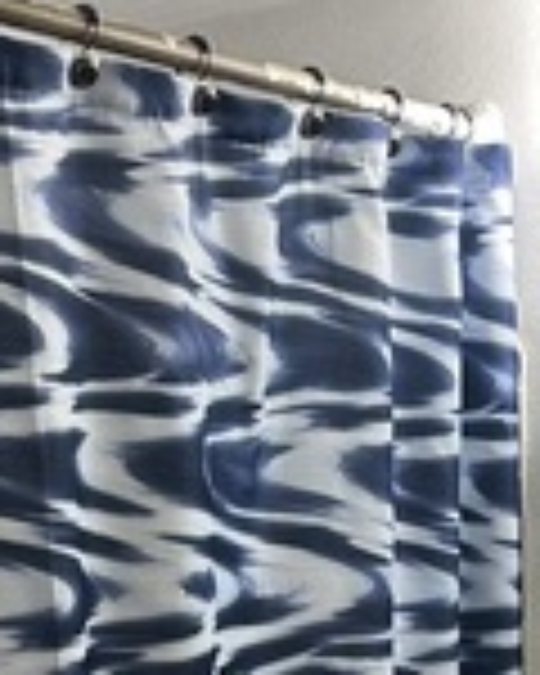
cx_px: 446
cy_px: 956
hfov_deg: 14.7
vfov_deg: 17.0
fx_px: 2078
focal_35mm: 104
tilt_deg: -9.3
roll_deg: +0.0
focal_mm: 6.86
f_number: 1.78
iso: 125
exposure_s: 1/60
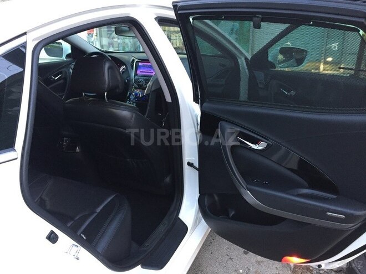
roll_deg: +0.4
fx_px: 307
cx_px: 183
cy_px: 137
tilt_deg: -16.9
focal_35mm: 29
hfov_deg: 61.7
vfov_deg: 48.2
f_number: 2.2
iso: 250
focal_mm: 4.15
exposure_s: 1/33
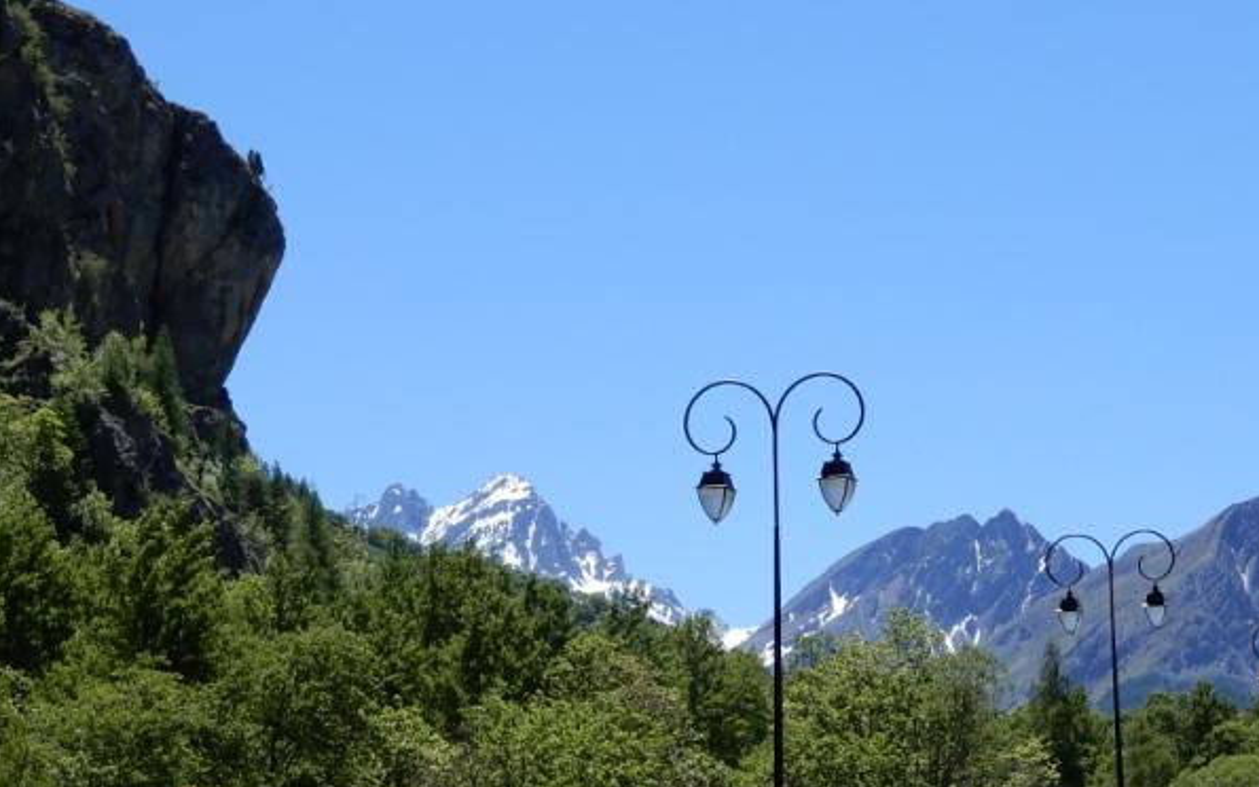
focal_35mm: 104
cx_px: 741
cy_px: 573
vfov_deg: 12.6
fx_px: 3569
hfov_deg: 20.0
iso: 80
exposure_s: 1/640
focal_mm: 10.2
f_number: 4.5
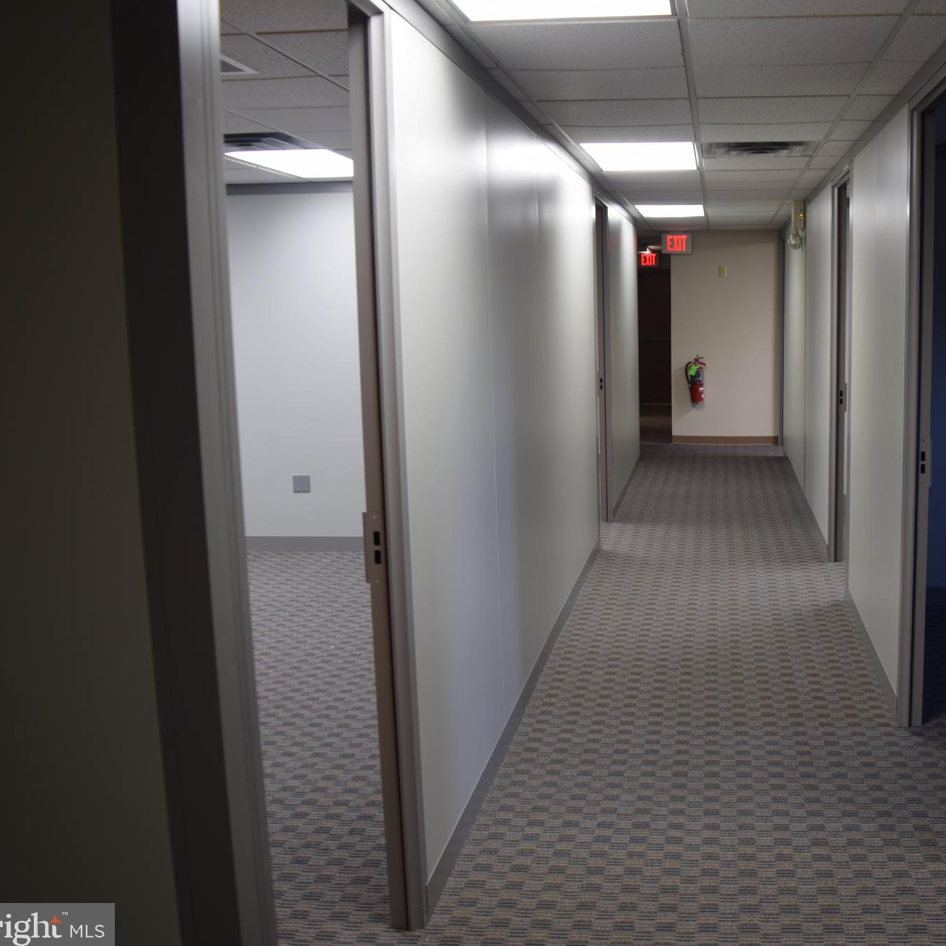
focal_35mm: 35
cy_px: 474
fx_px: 1082
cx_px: 680
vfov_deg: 47.2
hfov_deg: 46.0
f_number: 4
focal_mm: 18
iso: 100
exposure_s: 1/8
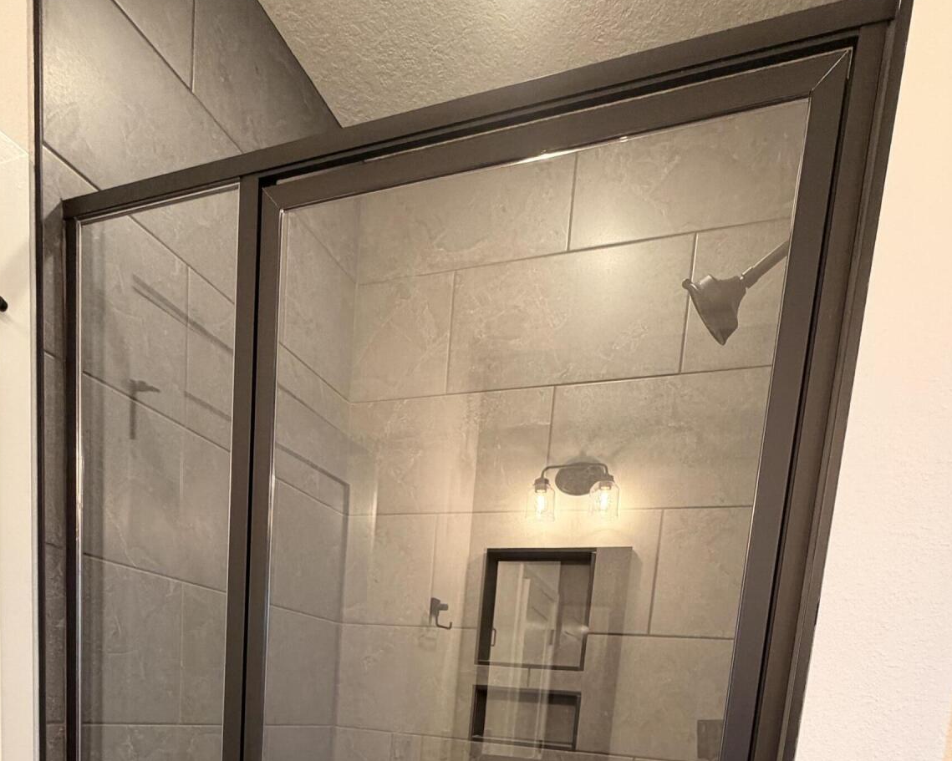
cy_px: 810
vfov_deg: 46.0
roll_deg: -5.4
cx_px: 472
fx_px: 676
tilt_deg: -8.3
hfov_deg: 70.3
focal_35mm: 24
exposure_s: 1/60
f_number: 2.2
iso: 200
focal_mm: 2.22
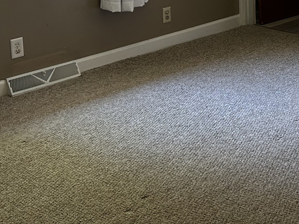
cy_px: -64
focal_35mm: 79
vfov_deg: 17.5
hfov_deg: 23.2
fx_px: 682
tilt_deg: -6.7
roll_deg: +0.3
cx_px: 328
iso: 125
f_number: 1.5
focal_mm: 5.7
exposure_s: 1/70
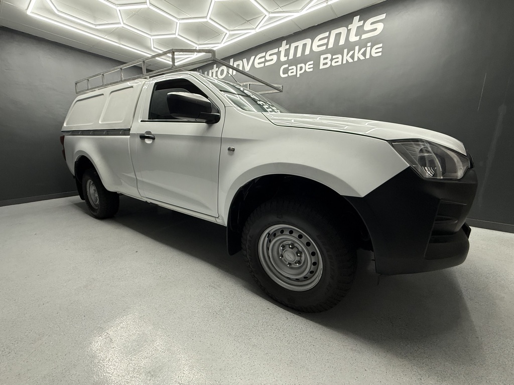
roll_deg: +0.1
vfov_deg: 85.7
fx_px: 208
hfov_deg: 102.1
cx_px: 257
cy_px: 192
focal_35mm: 14
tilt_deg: -12.6
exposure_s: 1/99
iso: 250
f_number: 2.2
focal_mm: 2.22
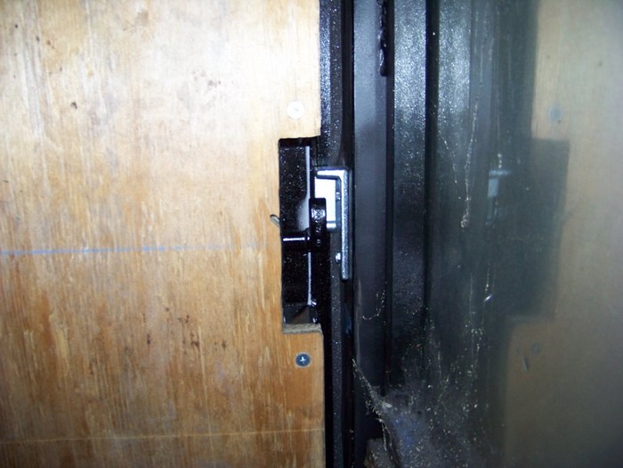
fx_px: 648
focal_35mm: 36
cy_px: 234
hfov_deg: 51.4
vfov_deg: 39.7
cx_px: 312
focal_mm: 5.85
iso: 200
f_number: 2.8
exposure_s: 1/30
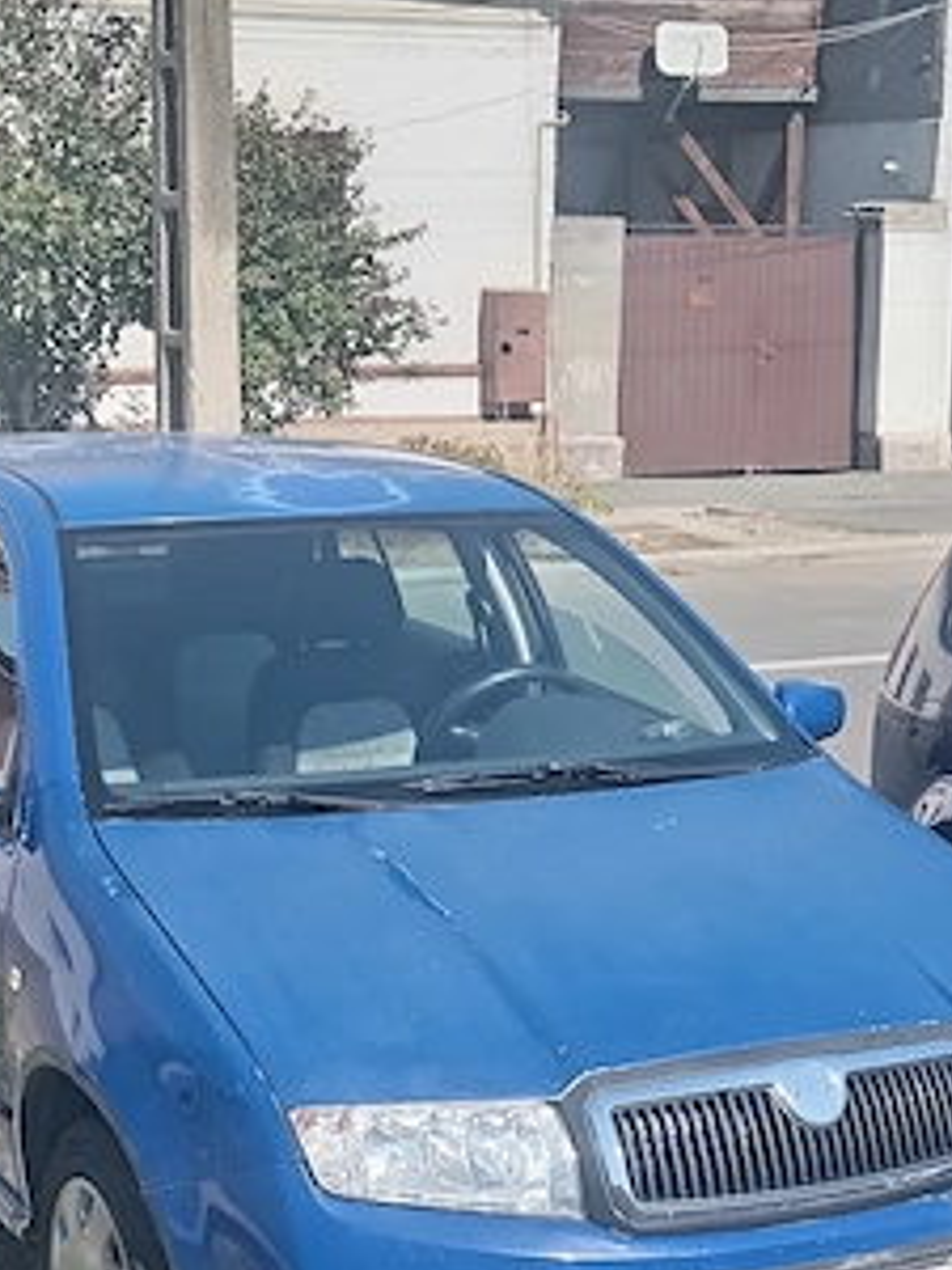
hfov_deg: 21.6
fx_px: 2493
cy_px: 838
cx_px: 436
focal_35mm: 68
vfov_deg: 28.4
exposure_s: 1/449
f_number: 1.8
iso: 100
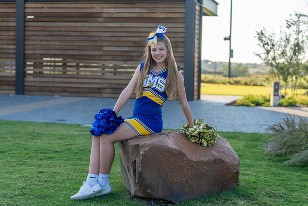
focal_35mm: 71
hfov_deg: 28.6
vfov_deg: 19.3
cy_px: 103
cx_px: 154
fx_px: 604
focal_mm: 70
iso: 100
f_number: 3.2
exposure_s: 1/400
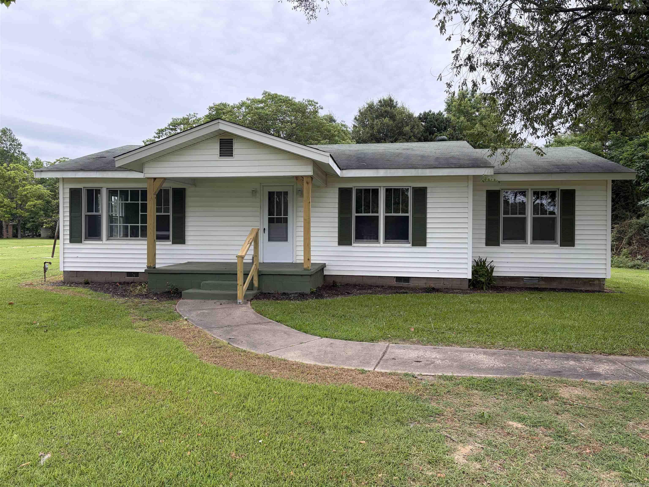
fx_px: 487
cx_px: 324
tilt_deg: -0.5
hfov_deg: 67.3
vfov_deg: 53.1
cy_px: 244
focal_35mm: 26
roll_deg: -0.1
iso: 64
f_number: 1.6
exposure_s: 1/430
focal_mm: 5.96
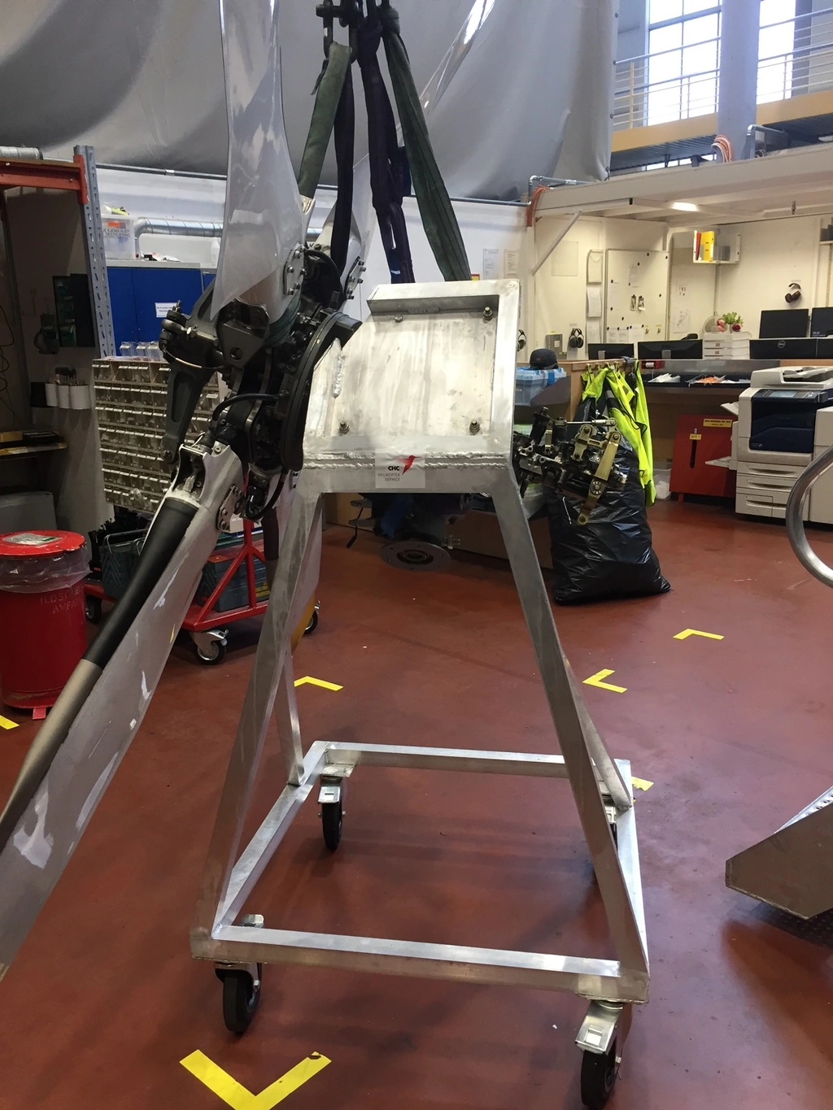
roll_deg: +0.4
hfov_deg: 48.2
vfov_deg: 61.7
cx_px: 416
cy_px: 555
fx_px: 930
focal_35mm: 29
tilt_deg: -10.4
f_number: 2.2
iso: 64
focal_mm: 4.15
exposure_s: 1/33
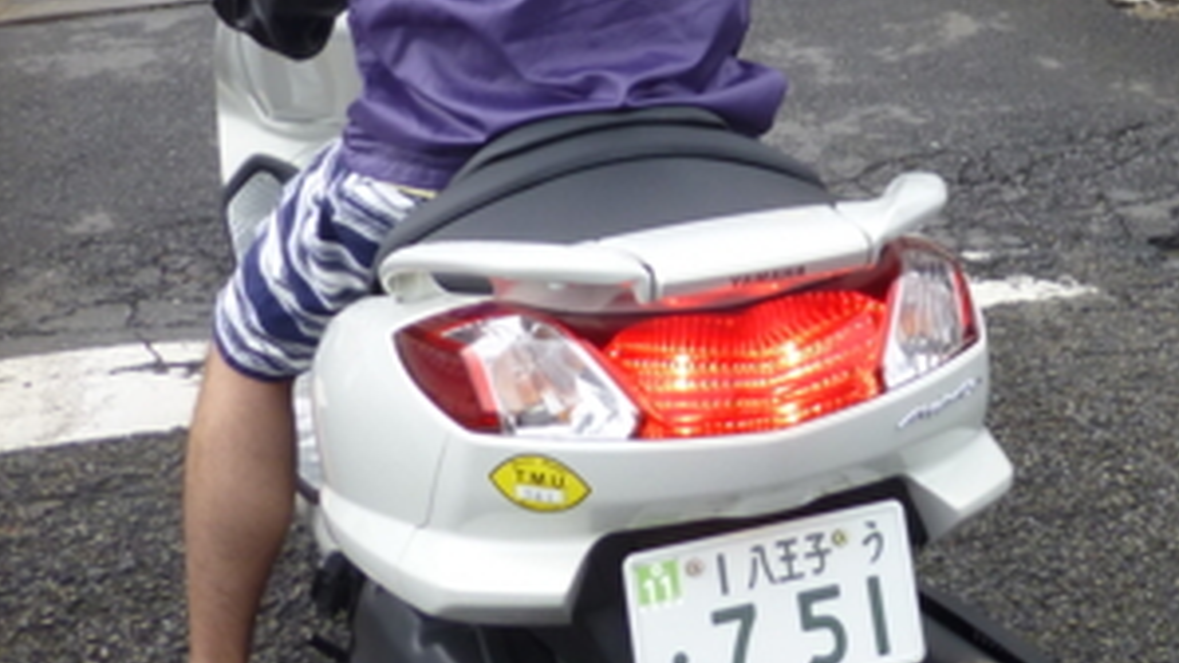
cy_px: -308
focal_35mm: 70
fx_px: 2188
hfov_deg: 29.3
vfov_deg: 15.9
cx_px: 986
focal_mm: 4.3
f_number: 4
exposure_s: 1/160
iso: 100
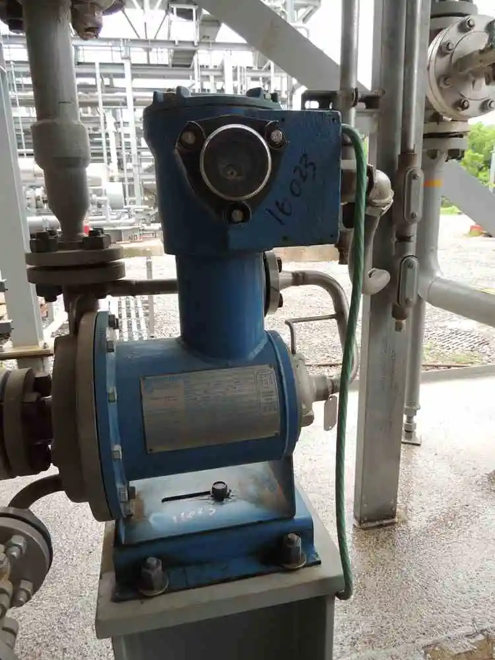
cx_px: 248
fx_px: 458
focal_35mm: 24
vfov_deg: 71.6
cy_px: 330
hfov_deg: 56.8
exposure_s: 1/250
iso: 250
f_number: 3
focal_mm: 4.3
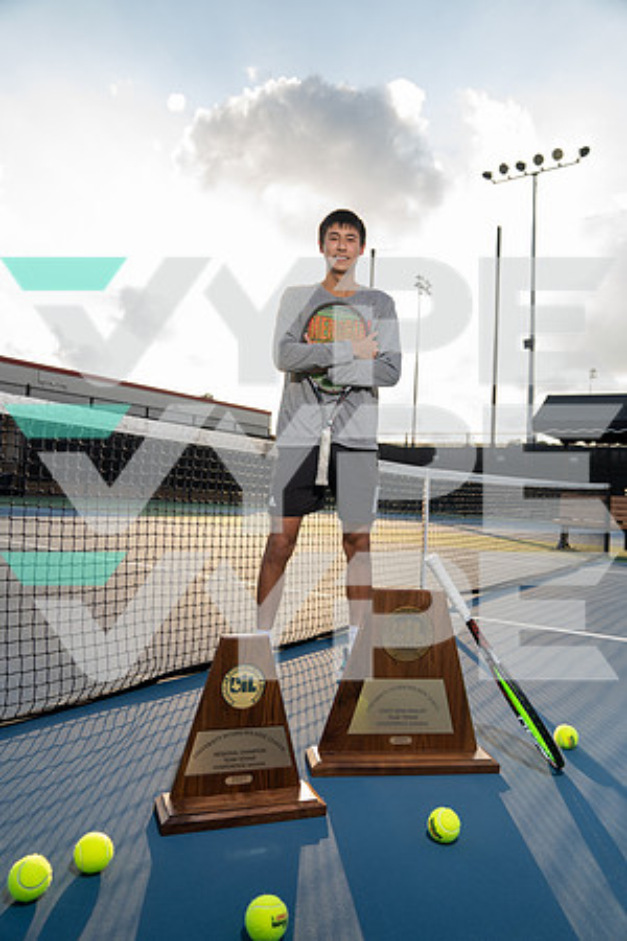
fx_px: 653
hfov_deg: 51.3
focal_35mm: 25
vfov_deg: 71.5
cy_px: 470
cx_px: 314
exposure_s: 1/250
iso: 100
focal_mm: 25
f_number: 4
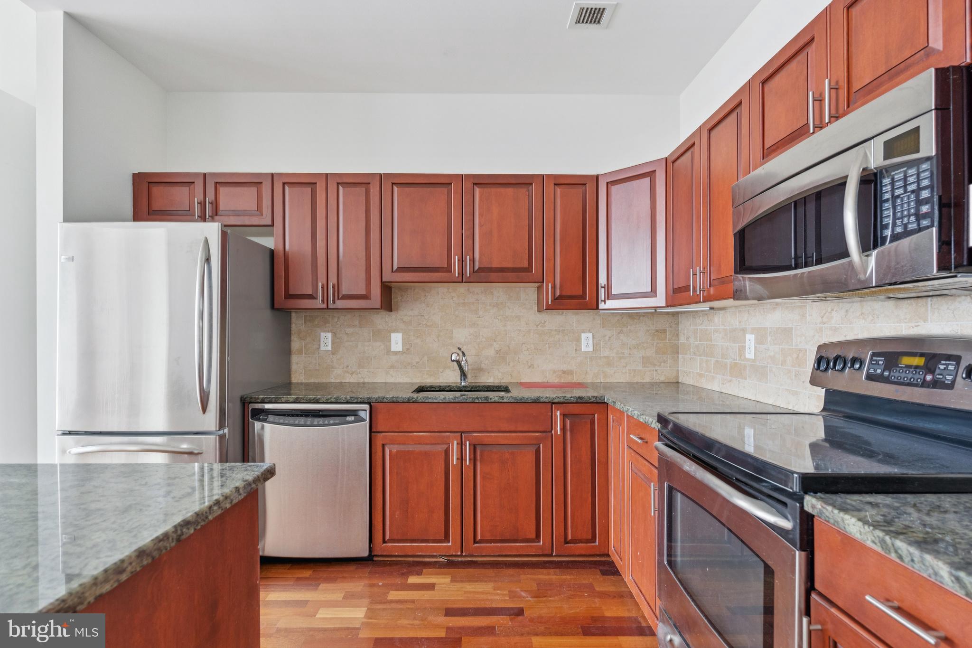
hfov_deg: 91.6
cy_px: 324
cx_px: 486
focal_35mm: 18
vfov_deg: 68.9
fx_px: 472
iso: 1000
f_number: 5.6
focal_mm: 17.5
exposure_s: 1/15
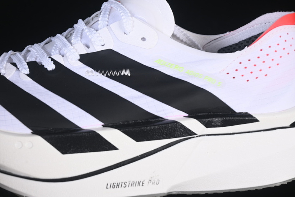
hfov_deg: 27.0
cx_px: 148
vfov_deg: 18.2
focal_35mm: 75
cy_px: 98
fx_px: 615
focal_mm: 50
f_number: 7.1
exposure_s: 1/80
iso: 160
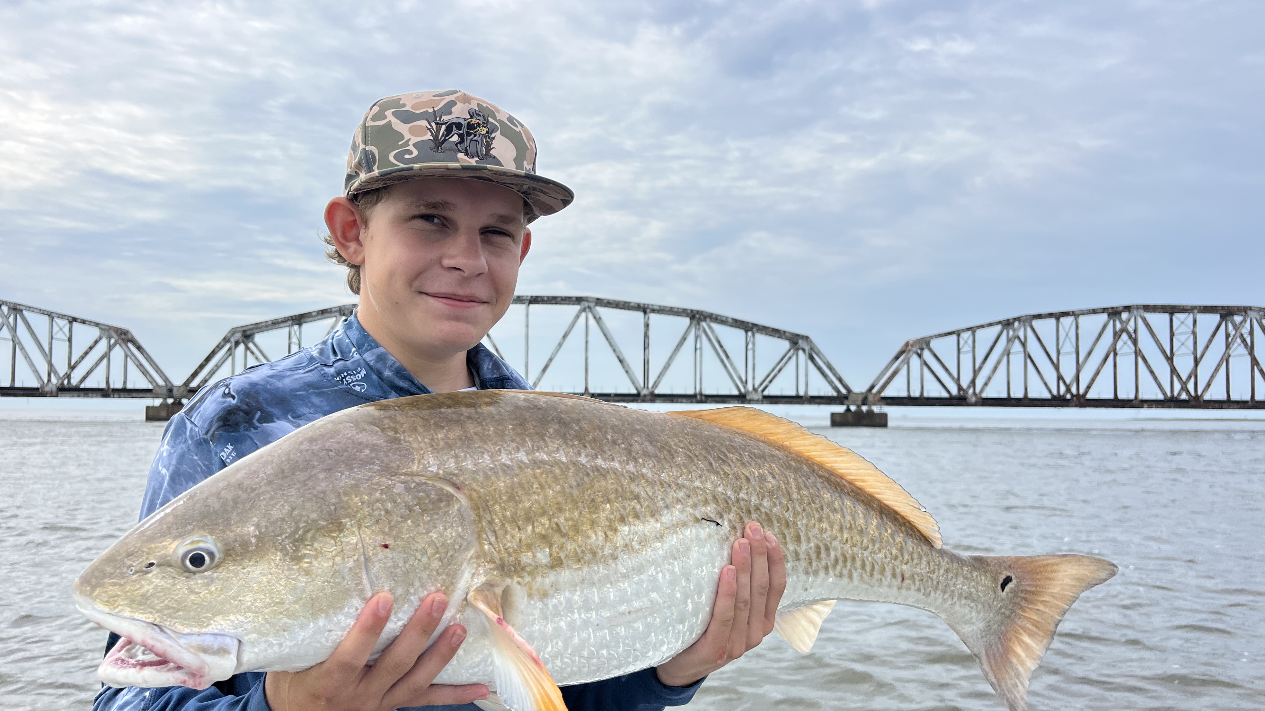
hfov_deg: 66.1
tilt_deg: +2.8
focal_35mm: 29
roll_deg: +0.9
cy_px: 377
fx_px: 973
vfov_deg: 40.2
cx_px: 618
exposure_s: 1/4016
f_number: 1.6
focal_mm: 5.1
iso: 50
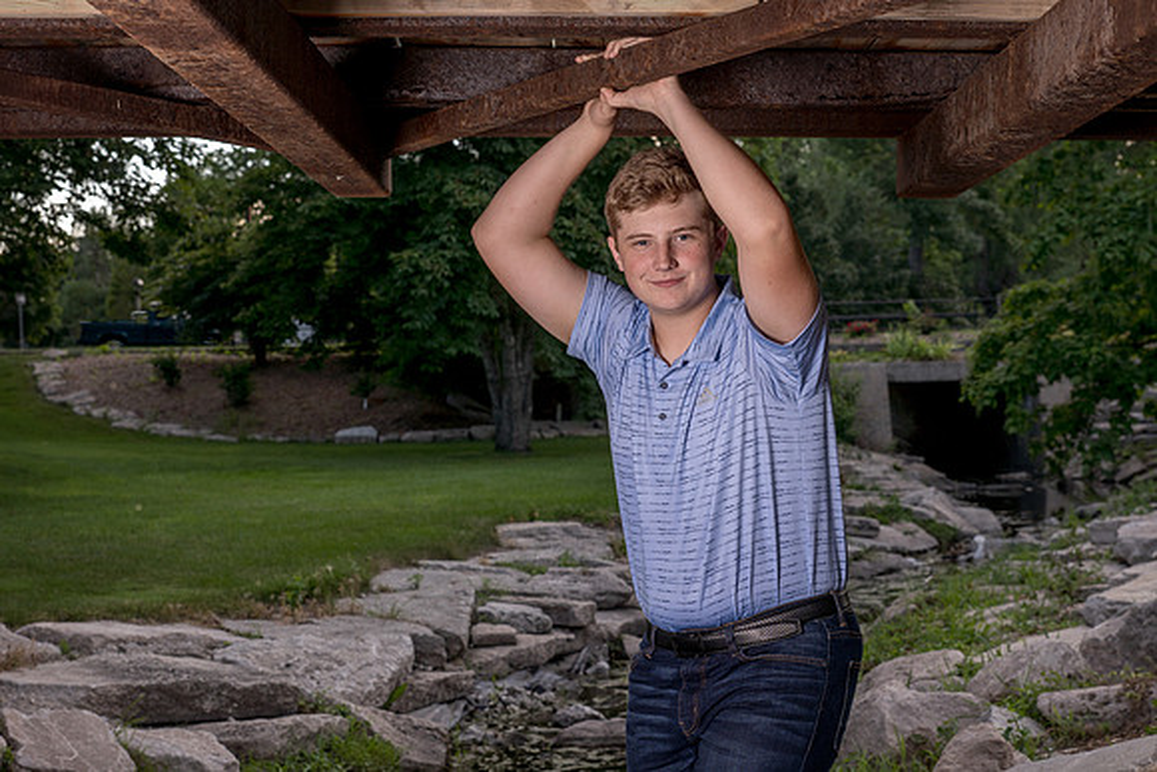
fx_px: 1286
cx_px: 578
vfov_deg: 33.4
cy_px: 386
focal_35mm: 40
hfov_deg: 48.4
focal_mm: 40
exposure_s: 1/160
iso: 160
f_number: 5
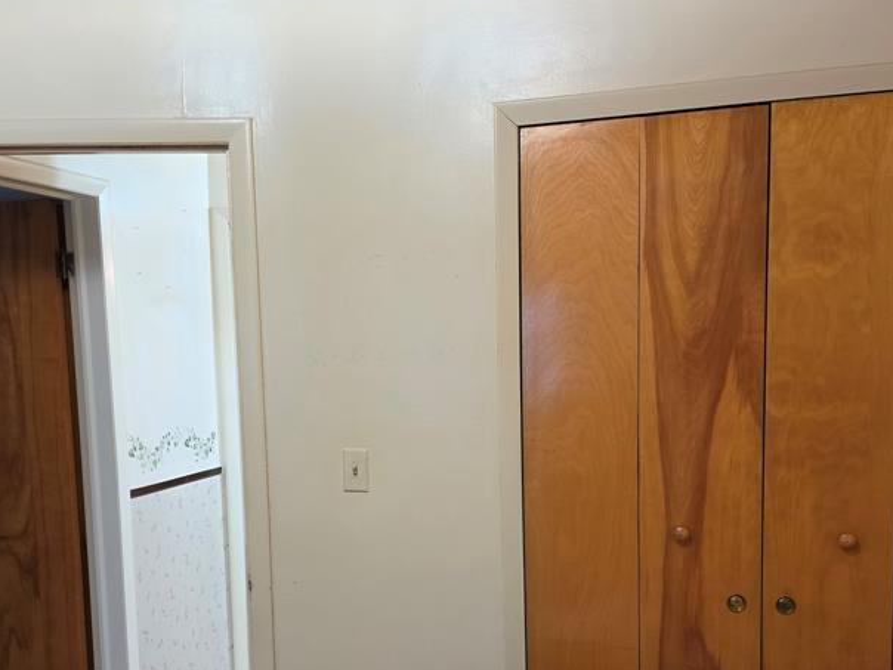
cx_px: 399
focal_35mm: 39
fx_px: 1006
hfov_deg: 47.8
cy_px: 485
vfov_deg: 36.1
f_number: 1.4
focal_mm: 6.5
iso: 400
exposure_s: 1/120
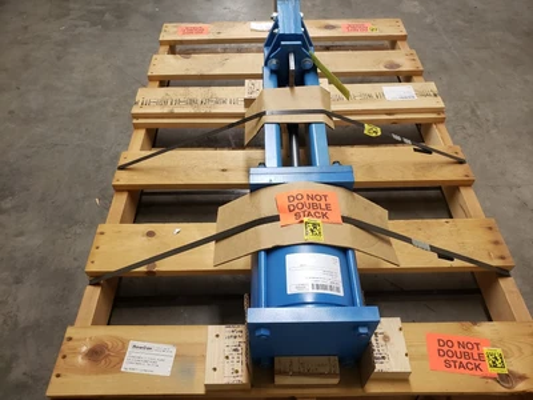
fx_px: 400
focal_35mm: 26
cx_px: 266
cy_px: 200
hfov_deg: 67.3
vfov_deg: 53.1
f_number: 2.4
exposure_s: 1/40
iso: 320
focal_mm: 4.3
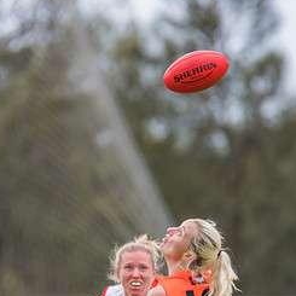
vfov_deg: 1.2
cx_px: 161
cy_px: 257
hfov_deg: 1.2
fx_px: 13883
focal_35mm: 1435
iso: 1400
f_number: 6.3
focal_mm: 600
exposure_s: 1/1600
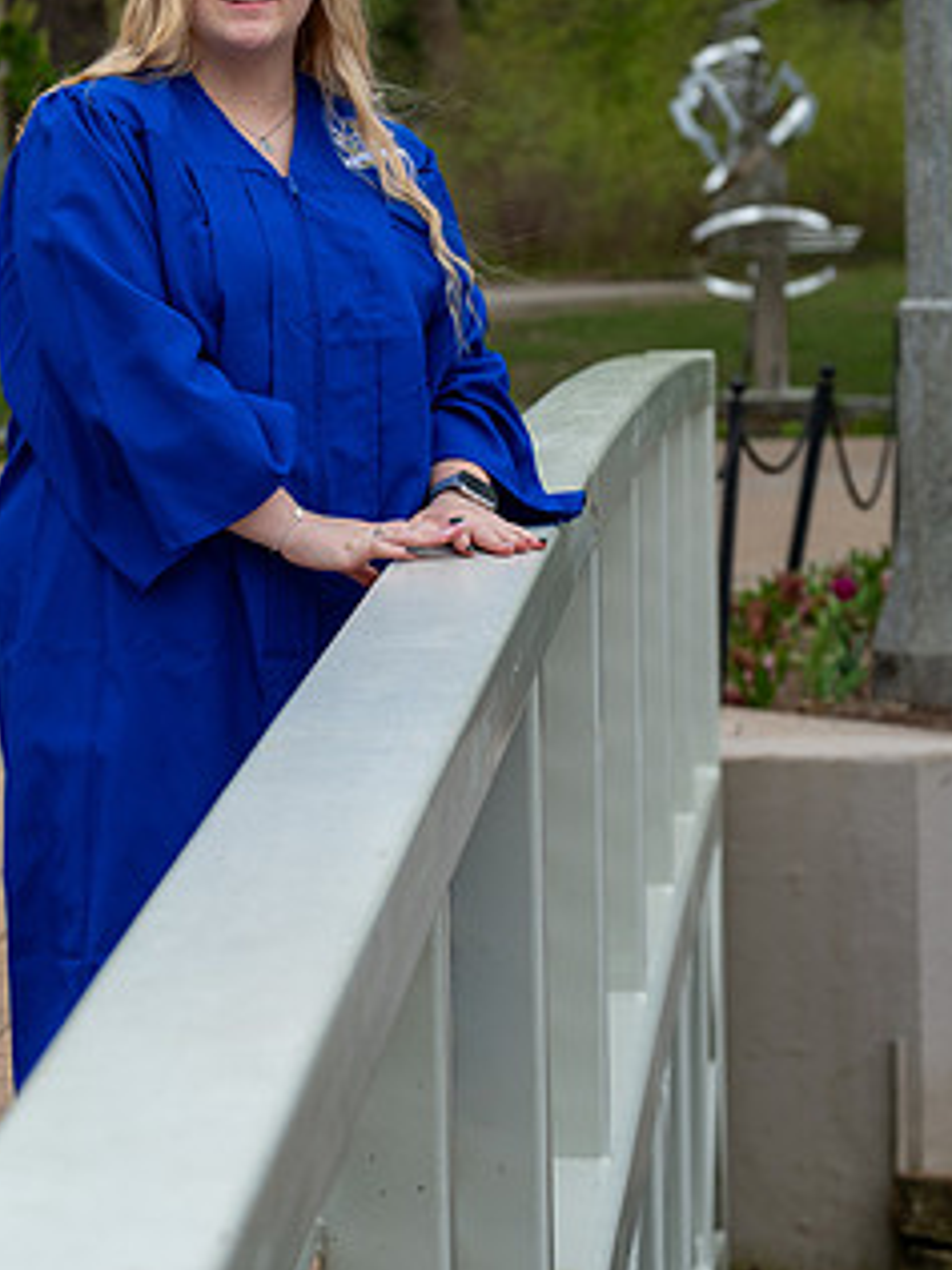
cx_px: 378
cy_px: 386
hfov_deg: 10.5
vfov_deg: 14.0
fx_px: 5170
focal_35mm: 141
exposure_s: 1/320
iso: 250
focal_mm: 68.7
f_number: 4.5
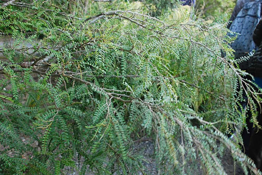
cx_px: 131
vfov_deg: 37.0
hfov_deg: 53.1
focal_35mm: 36
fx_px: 262
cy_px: 88
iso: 450
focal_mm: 24
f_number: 5.6
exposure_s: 1/30
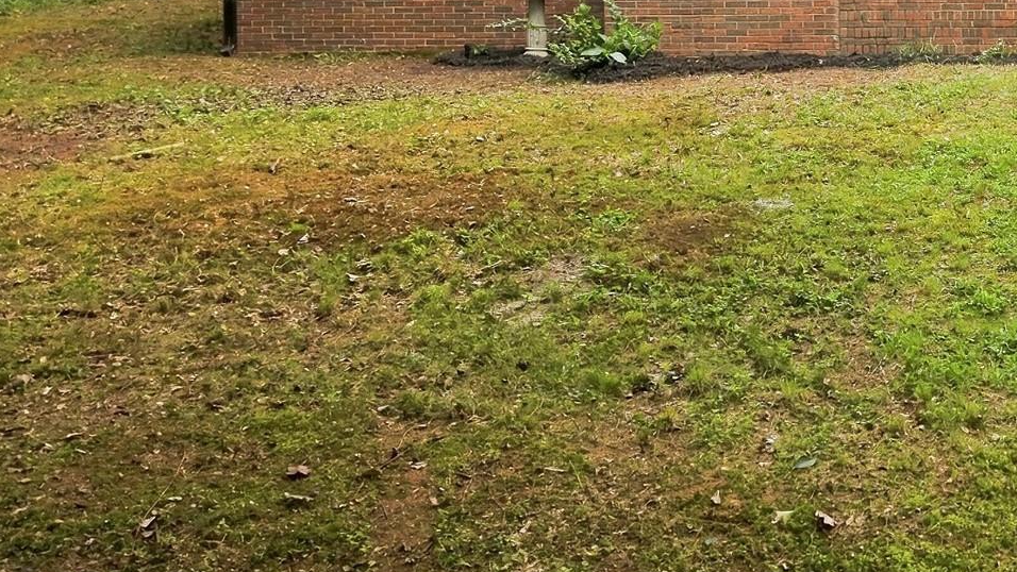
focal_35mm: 56
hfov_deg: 33.5
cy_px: 56
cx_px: 1051
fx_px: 1510
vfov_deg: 21.0
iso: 230
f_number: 1.8
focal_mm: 8.7
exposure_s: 1/40
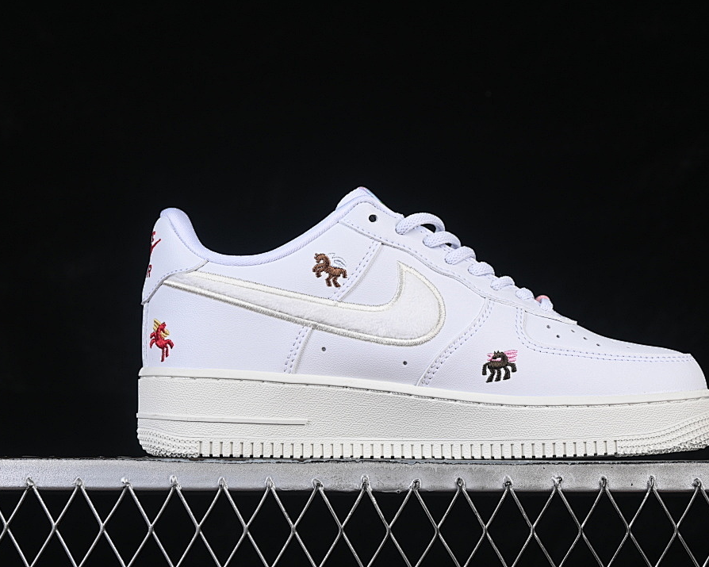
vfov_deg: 18.1
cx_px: 418
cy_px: 282
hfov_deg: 22.5
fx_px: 1783
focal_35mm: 85
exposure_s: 1/100
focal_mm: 50
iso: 160
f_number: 8
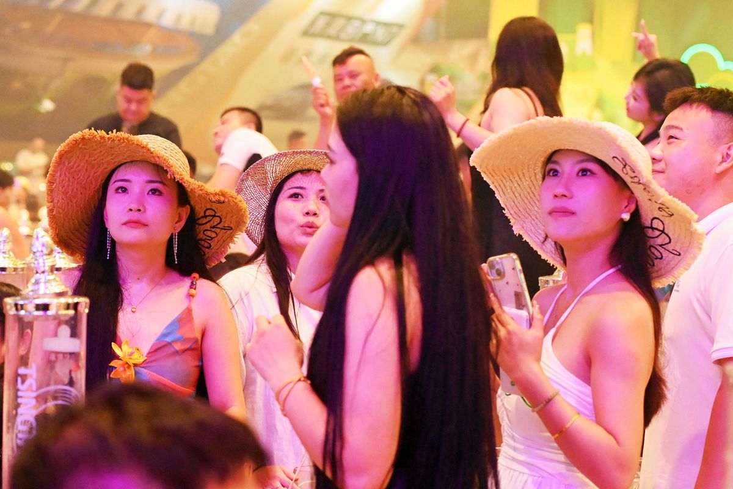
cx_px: 366
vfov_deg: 18.2
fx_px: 1527
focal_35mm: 75
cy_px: 244
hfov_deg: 27.0
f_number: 5
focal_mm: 75
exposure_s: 1/500
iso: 12800
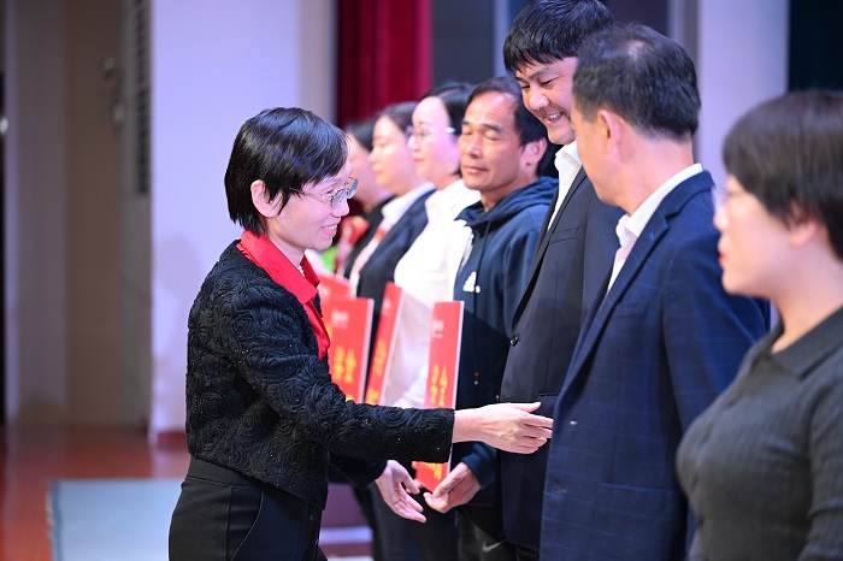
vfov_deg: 13.0
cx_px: 422
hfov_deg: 19.5
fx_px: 2457
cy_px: 280
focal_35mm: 105
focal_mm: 105
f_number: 2.8
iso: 320
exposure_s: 1/125
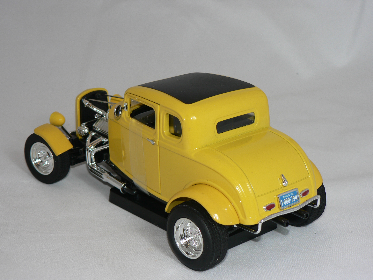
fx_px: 830
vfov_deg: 19.1
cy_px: 140
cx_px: 186
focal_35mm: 77
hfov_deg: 25.3
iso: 80
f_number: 3.2
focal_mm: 12.9
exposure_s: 1/60
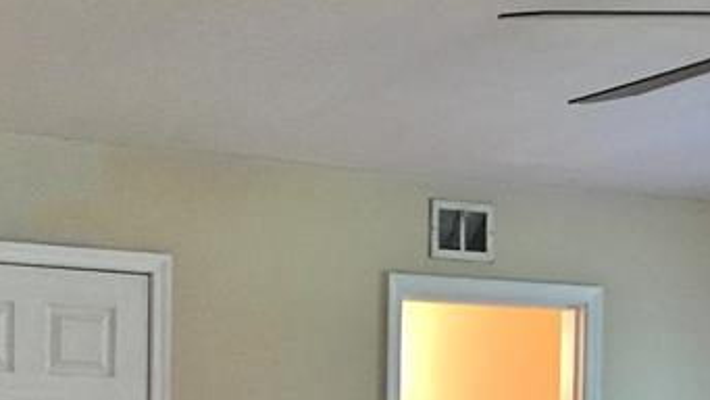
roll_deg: -1.0
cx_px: 181
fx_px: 1789
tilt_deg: -0.8
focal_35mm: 95
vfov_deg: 12.2
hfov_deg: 22.3
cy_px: 600
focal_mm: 4.15
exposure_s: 1/30
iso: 160
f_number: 2.2
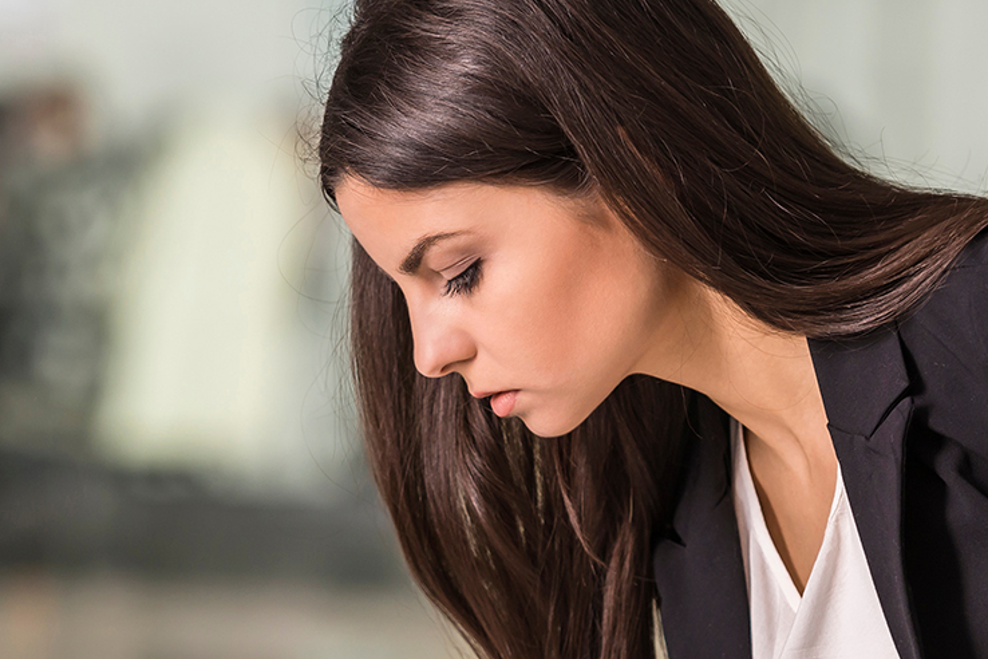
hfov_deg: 7.3
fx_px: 7739
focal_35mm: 282
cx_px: 511
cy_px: 697
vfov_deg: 4.9
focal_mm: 125
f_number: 2.8
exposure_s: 1/100
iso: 400
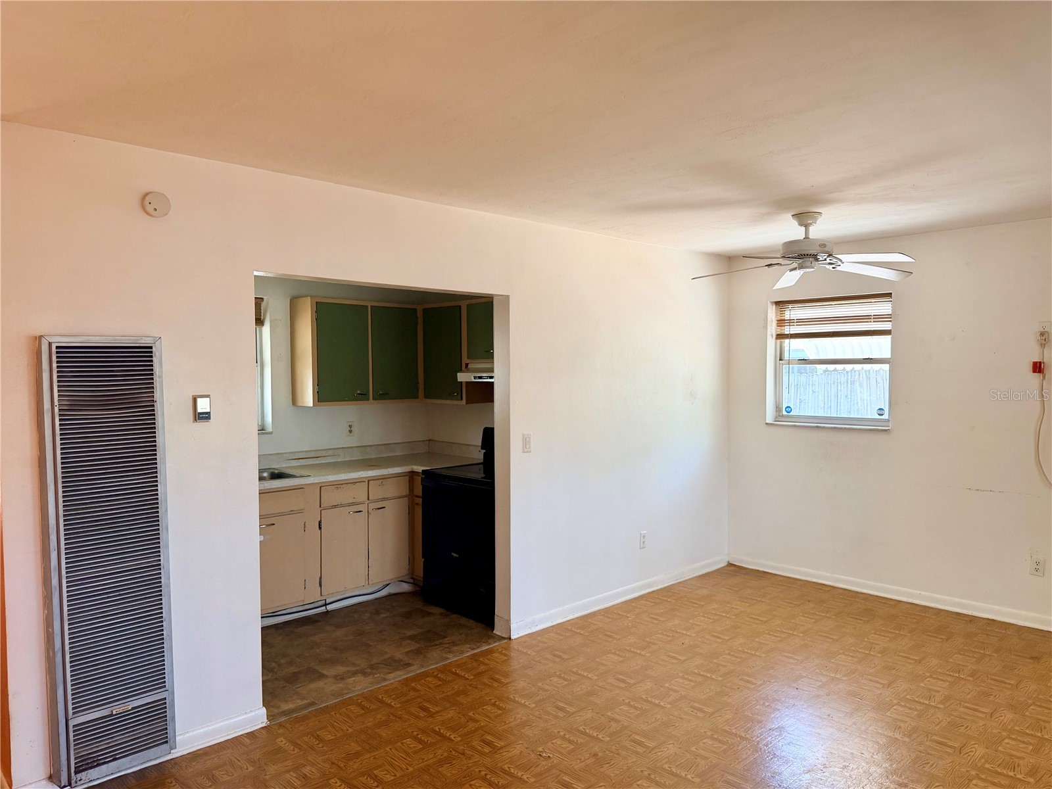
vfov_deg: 56.8
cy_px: 394
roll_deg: -0.1
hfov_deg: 71.6
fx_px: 729
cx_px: 526
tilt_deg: -2.4
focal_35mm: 24
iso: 200
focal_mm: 6.76
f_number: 1.78
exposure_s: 1/108
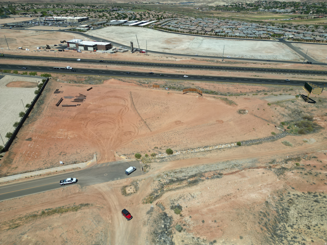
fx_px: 227
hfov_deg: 71.6
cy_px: 122
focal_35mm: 24
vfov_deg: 56.8
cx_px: 164
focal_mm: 6.72
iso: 100
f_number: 1.7
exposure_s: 1/4000
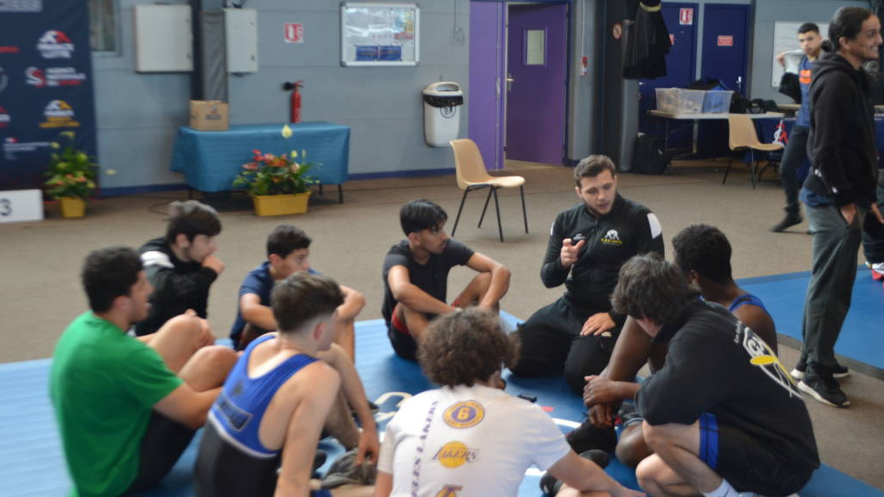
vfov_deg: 29.0
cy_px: 205
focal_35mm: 41
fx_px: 961
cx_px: 441
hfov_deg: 49.4
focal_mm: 26
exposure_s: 1/60
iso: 560
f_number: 4.2
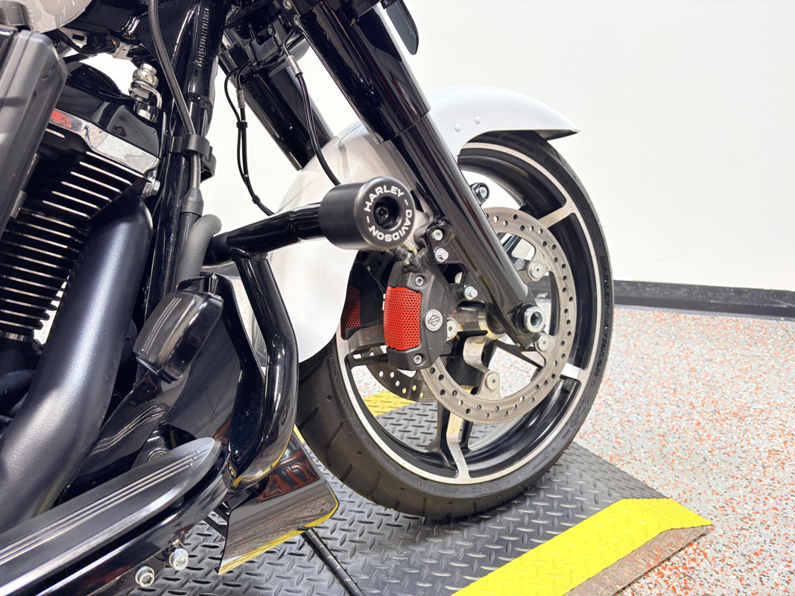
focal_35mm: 26
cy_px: 298
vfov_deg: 53.1
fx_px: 597
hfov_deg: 67.3
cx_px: 398
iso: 64
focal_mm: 5.96
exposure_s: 1/120
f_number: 1.6
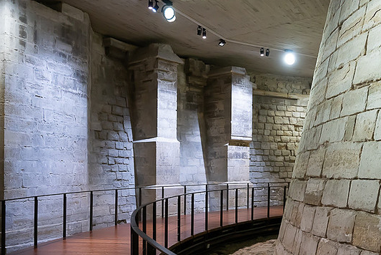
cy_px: 170
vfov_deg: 31.7
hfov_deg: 45.6
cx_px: 259
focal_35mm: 42
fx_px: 445
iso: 6400
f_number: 5.6
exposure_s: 1/125
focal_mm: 28
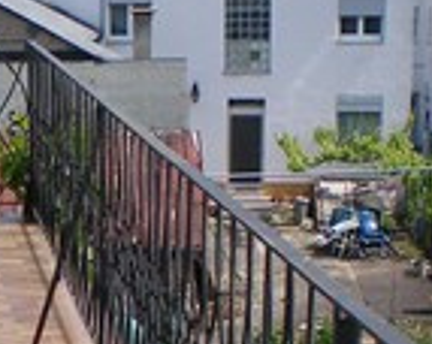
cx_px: -57
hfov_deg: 12.2
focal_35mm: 156
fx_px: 1992
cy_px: 444
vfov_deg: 9.7
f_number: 4.6
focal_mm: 6.3
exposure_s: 1/320
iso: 64
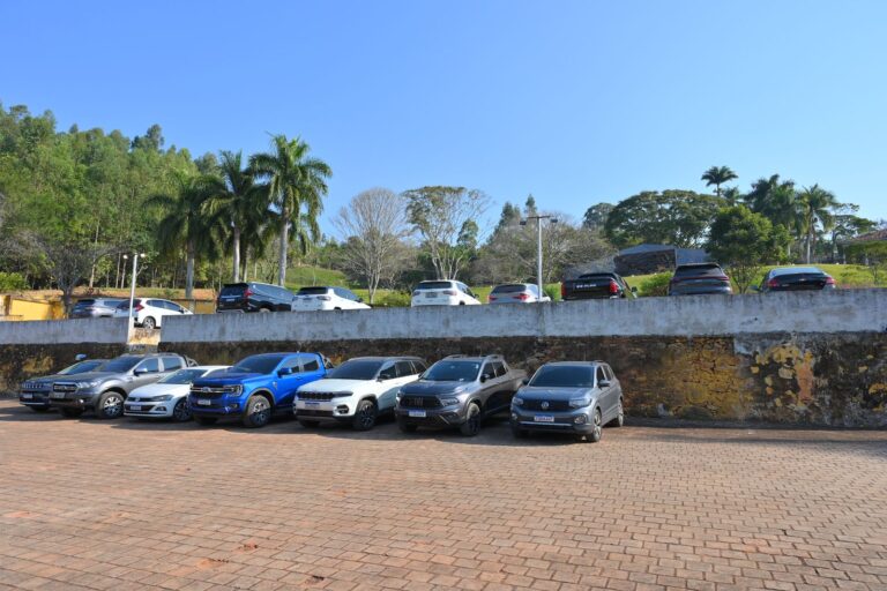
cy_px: 296
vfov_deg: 53.1
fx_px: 591
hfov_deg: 73.7
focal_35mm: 24
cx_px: 444
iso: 100
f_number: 8
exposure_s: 1/250
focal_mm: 24
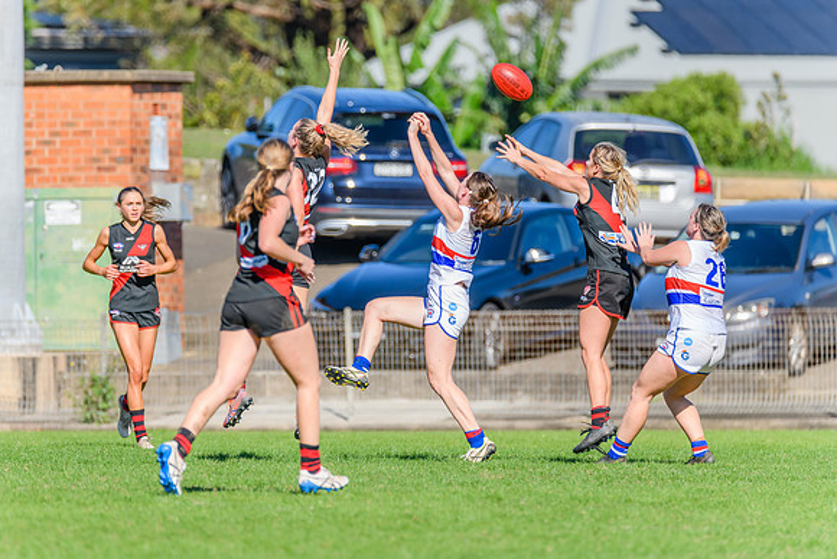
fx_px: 13019
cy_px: 253
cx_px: 379
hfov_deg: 3.7
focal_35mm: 560
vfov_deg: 2.5
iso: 640
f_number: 8
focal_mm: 500
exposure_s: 1/1600
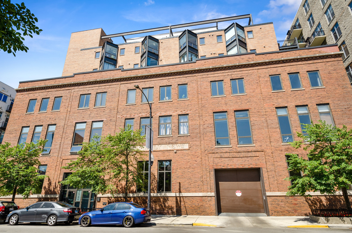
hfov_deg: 81.3
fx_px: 205
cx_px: 176
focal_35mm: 21
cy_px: 116
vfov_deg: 59.3
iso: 200
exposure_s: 1/500
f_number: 8
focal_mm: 14
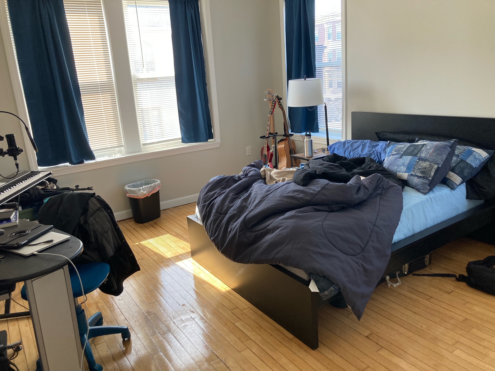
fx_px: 400
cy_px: 186
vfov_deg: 49.7
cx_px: 248
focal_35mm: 28
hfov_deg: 63.4
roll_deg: +3.4
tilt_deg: -14.2
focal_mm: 3.99
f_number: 1.8
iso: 80
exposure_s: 1/121
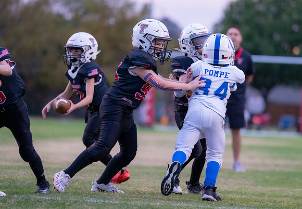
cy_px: 86
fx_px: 2101
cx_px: 185
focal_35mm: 247
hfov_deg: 8.2
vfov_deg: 5.7
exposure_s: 1/1250
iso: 3200
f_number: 2.8
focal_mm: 200
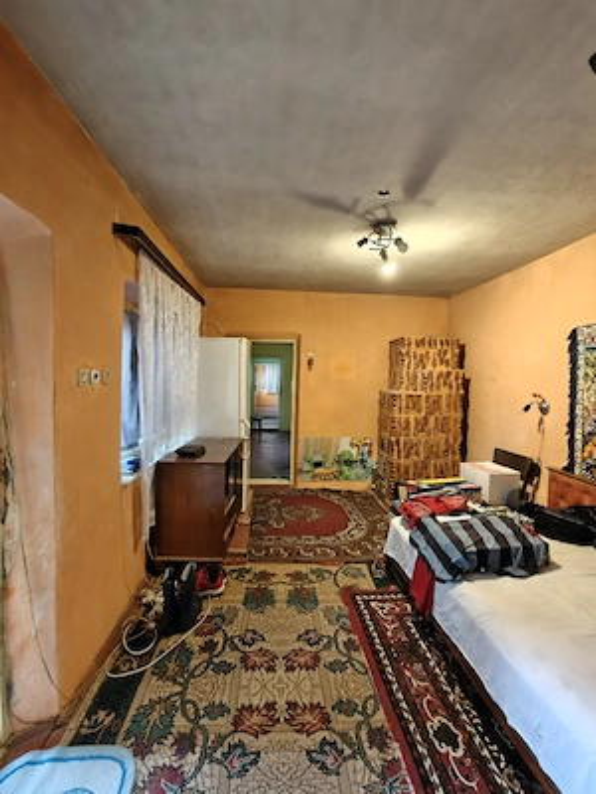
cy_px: 397
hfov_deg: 81.7
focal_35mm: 15
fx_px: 344
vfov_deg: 98.2
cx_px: 298
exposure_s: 1/21
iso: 2000
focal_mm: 2.3
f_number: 2
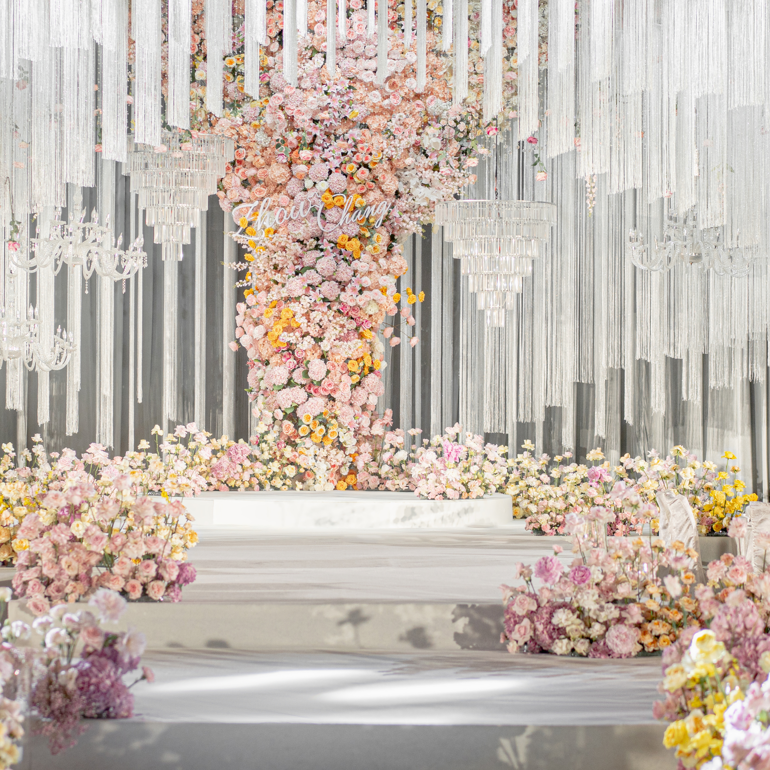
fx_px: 2642
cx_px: 326
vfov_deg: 16.6
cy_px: 385
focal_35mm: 105
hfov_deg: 16.6
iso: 320
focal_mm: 55
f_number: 2.2
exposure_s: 1/250
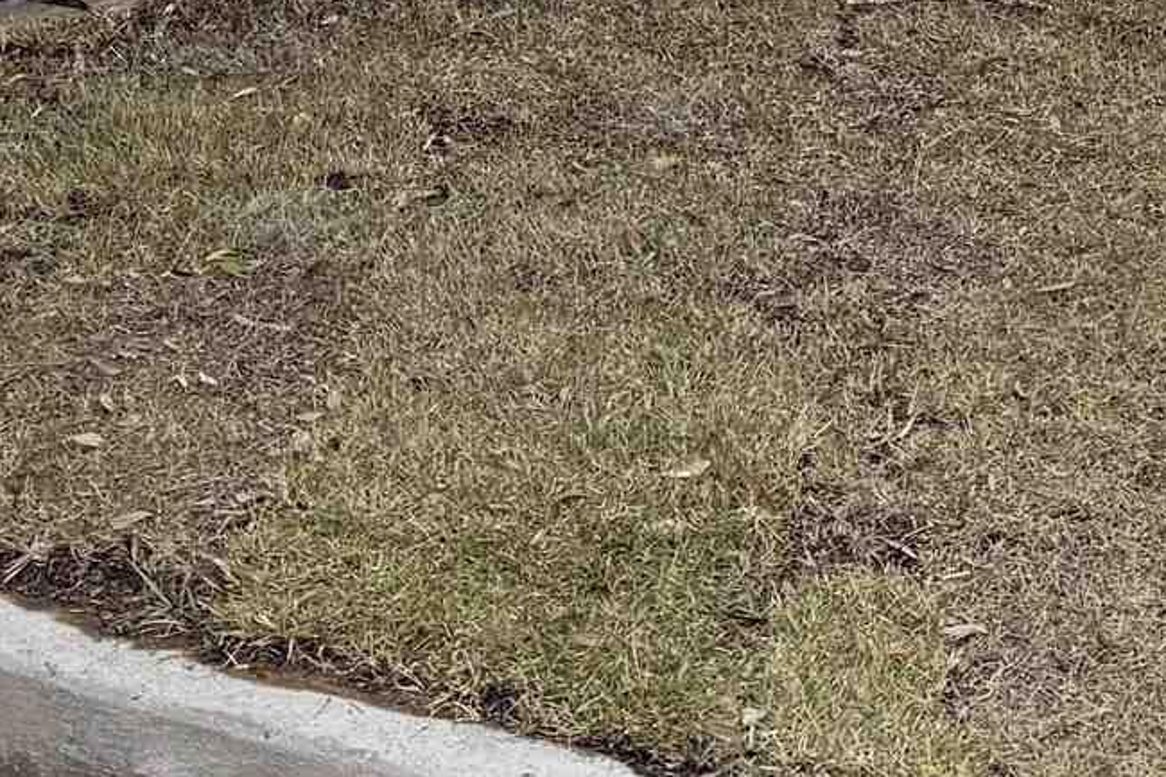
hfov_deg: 17.3
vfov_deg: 10.0
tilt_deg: +4.8
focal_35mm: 118
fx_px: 3821
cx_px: 859
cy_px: -1131
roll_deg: -0.4
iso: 125
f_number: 1.78
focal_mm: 6.76
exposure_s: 1/202
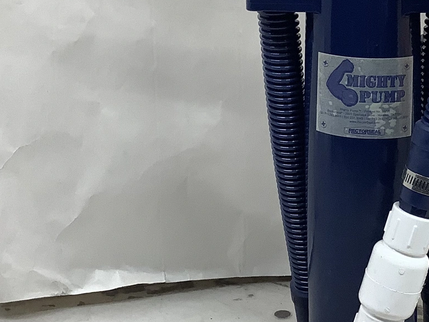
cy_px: 115
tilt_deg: -12.2
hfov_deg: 24.1
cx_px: 330
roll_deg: +0.3
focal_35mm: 80
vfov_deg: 18.4
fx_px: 991
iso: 80
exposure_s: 1/120
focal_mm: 3.3
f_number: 2.4
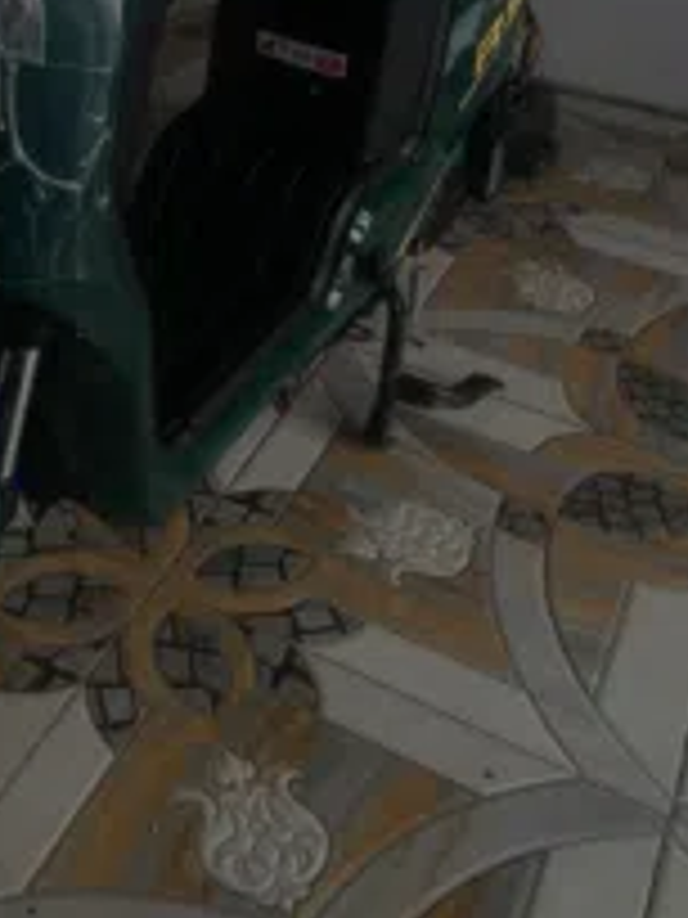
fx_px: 1352
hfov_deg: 27.5
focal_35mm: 51
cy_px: 94
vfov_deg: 35.3
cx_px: 67
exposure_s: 1/337
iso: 32
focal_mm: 4.25
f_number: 1.8
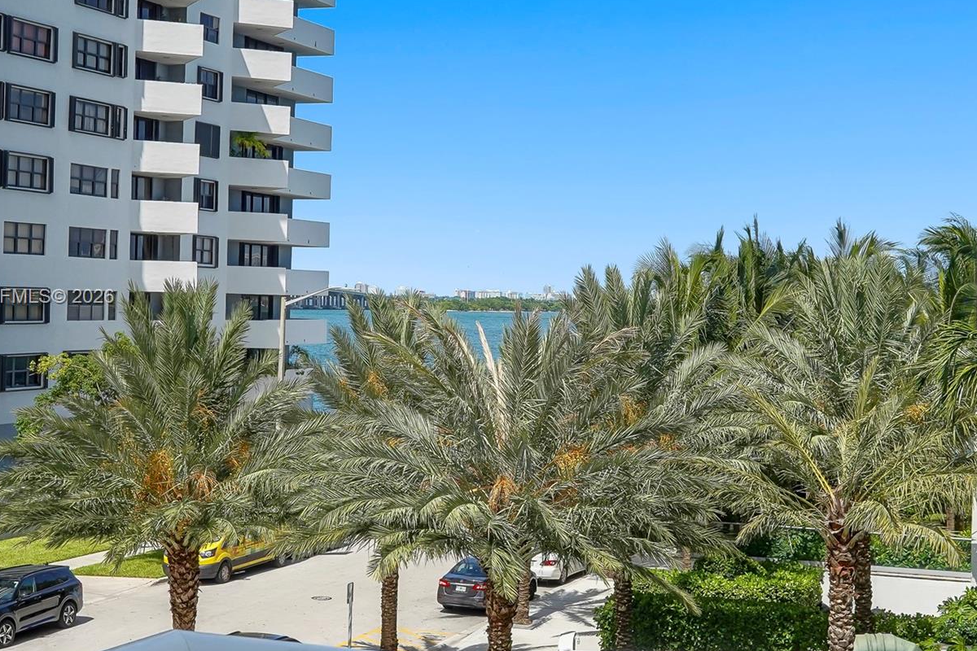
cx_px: 512
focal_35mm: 60
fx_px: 1628
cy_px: 298
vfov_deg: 22.6
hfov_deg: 33.4
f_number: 7.1
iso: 320
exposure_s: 1/1250
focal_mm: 30
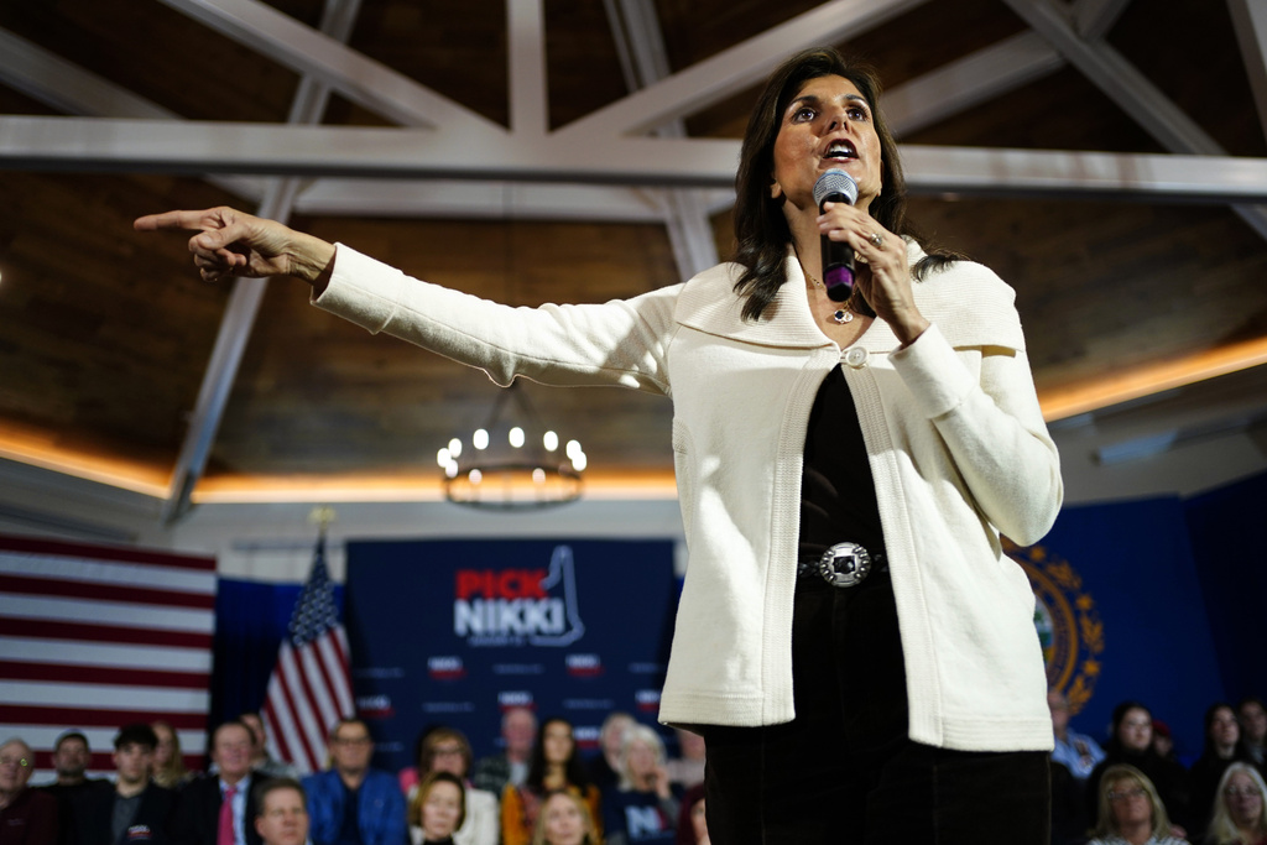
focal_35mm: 35
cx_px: 634
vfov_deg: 37.9
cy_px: 422
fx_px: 1232
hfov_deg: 54.4
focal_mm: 35
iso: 1000
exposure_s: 1/1000
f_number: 1.8
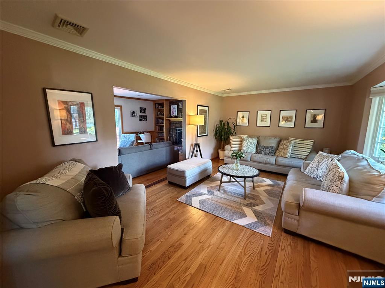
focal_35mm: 14
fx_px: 156
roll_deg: -0.5
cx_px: 192
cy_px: 144
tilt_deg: -7.2
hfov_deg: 102.1
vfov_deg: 85.7
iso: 800
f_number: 2.2
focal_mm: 2.22
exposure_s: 1/60
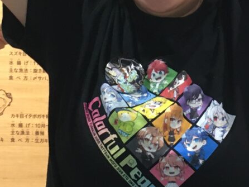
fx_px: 842
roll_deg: -2.3
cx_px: 166
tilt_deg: -3.0
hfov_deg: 16.8
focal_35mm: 117
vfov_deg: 12.4
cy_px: -36
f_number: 2.2
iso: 100
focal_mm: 4.15
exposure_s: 1/30
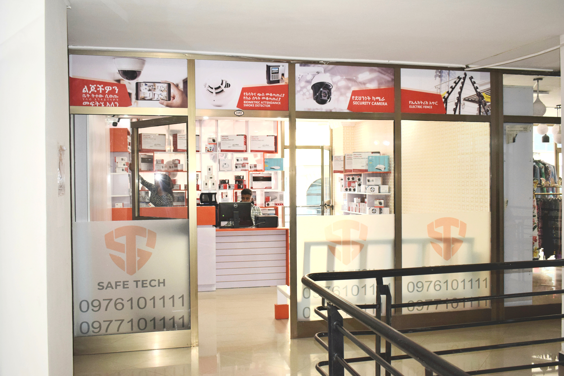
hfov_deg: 57.2
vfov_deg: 40.0
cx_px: 282
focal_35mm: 33
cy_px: 188
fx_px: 517
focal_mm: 22
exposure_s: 1/125
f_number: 5.6
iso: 800
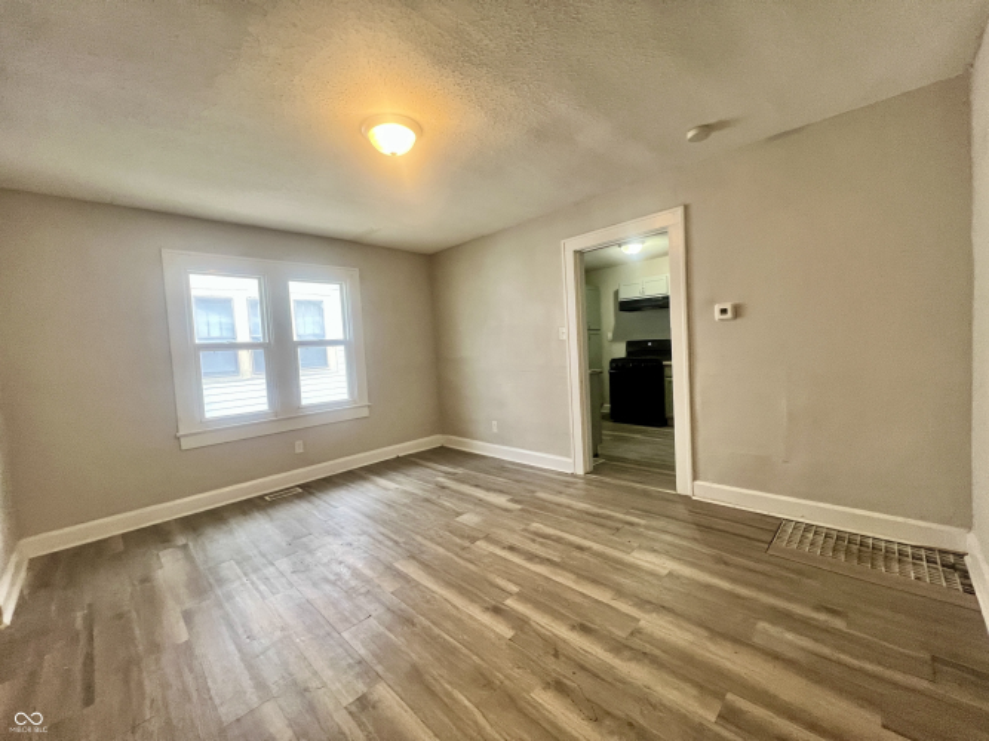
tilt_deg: -3.3
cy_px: 370
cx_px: 494
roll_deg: +3.0
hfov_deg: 106.2
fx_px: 371
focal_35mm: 13
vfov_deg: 89.9
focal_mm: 1.57
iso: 400
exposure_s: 1/60
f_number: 1.8
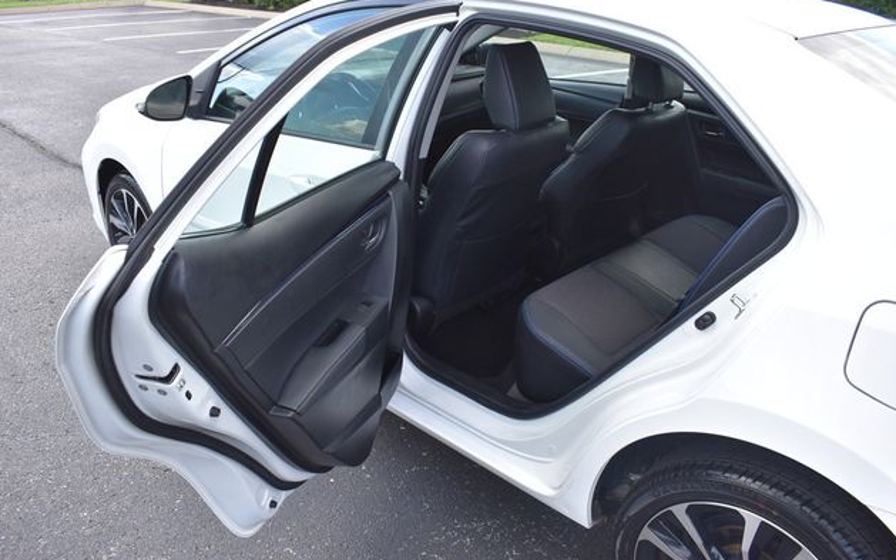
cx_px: 444
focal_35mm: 28
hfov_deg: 66.5
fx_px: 684
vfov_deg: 44.5
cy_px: 274
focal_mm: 18
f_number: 5
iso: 400
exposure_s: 1/250
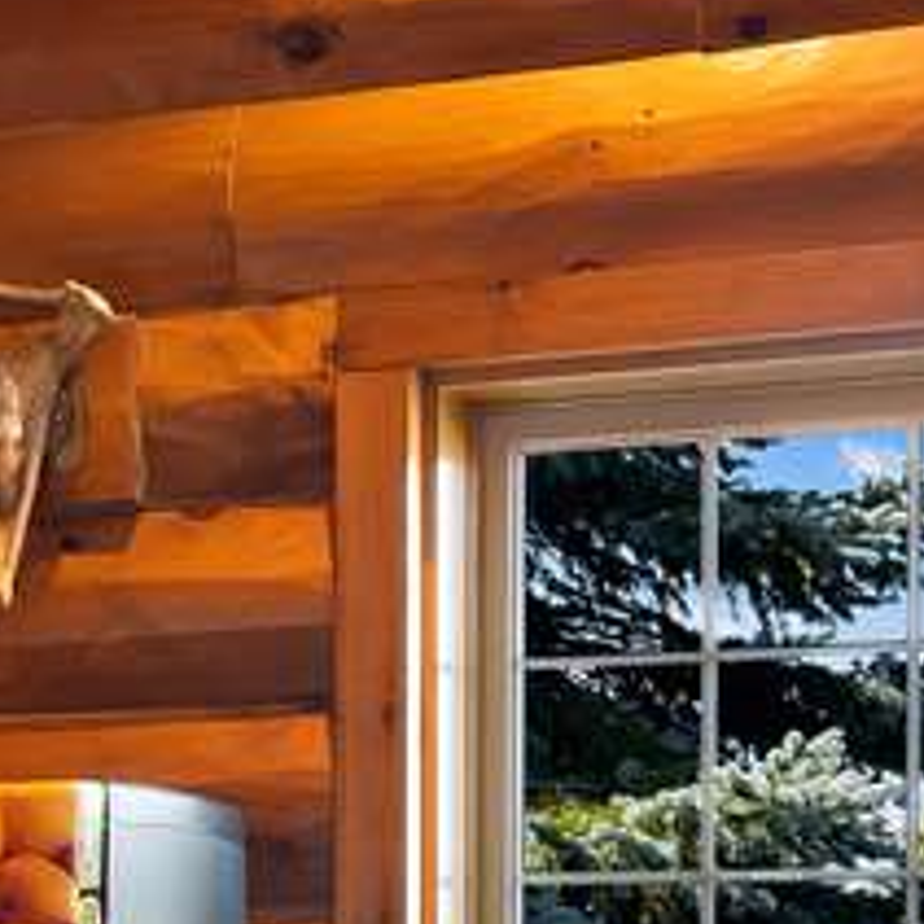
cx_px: -854
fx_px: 3745
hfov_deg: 12.5
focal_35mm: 124
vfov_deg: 13.6
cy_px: 1139
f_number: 8
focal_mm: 20.5
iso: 400
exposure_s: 1/5
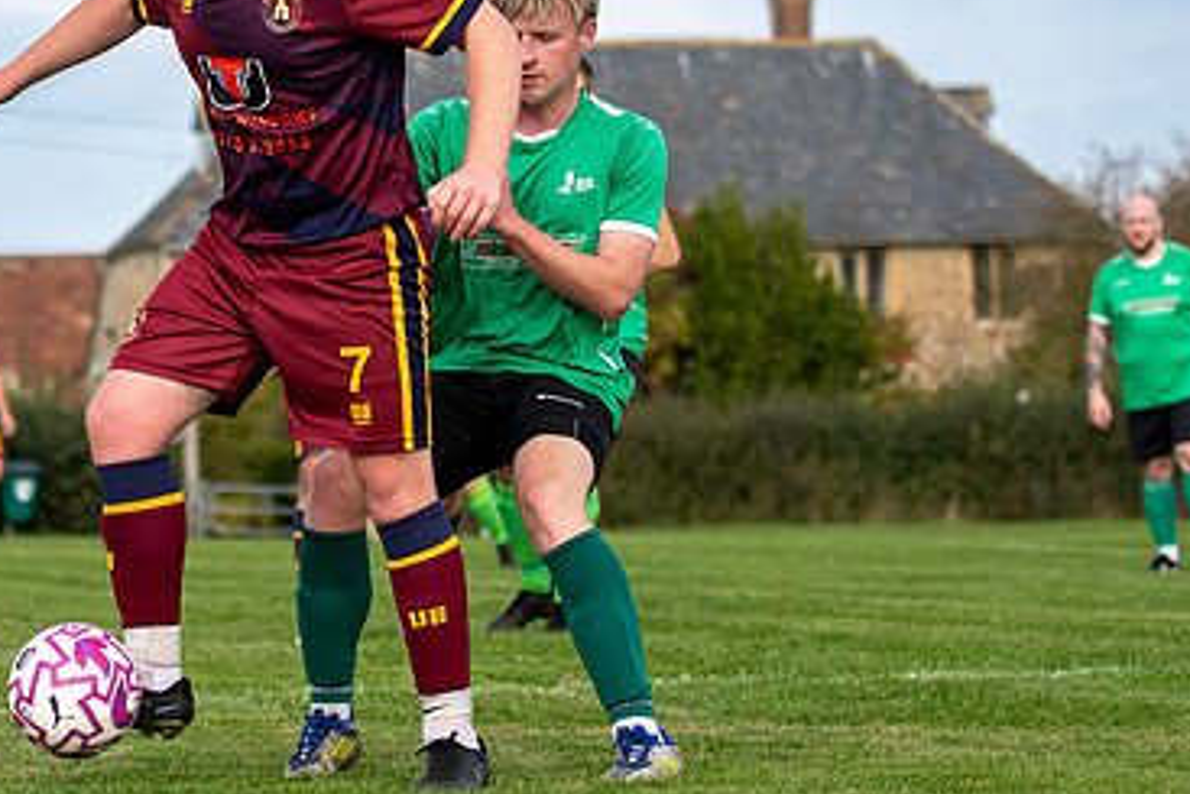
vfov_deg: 7.8
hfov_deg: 11.6
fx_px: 5820
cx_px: 295
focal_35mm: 176
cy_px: 278
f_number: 2.8
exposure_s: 1/4000
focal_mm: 70
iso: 320
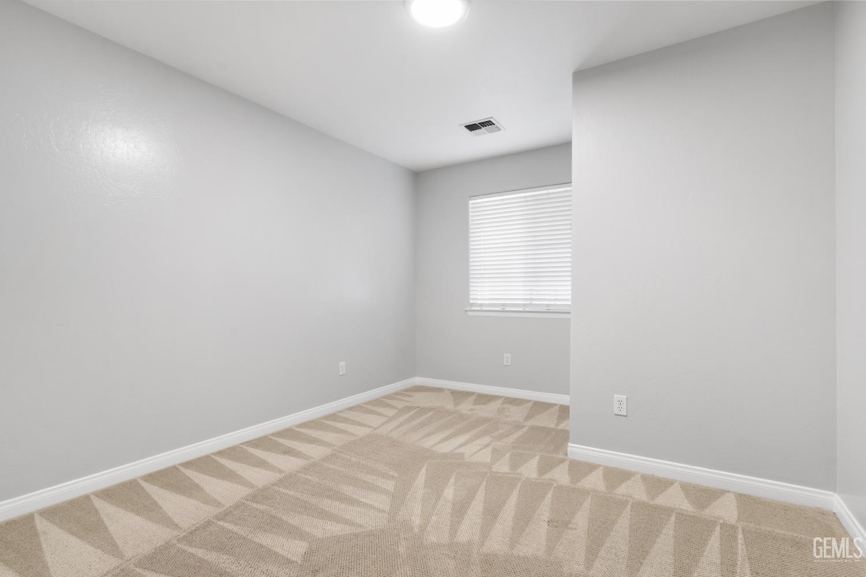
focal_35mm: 17
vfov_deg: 70.4
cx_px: 433
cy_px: 288
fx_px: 409
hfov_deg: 93.3
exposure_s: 1/6
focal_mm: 17
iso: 320
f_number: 7.1
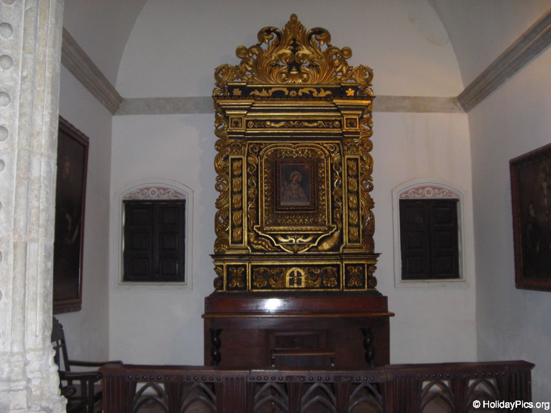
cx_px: 276
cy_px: 206
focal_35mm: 38
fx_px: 605
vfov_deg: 37.7
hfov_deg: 49.0
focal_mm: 6.2
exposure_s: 1/60
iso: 200
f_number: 2.7
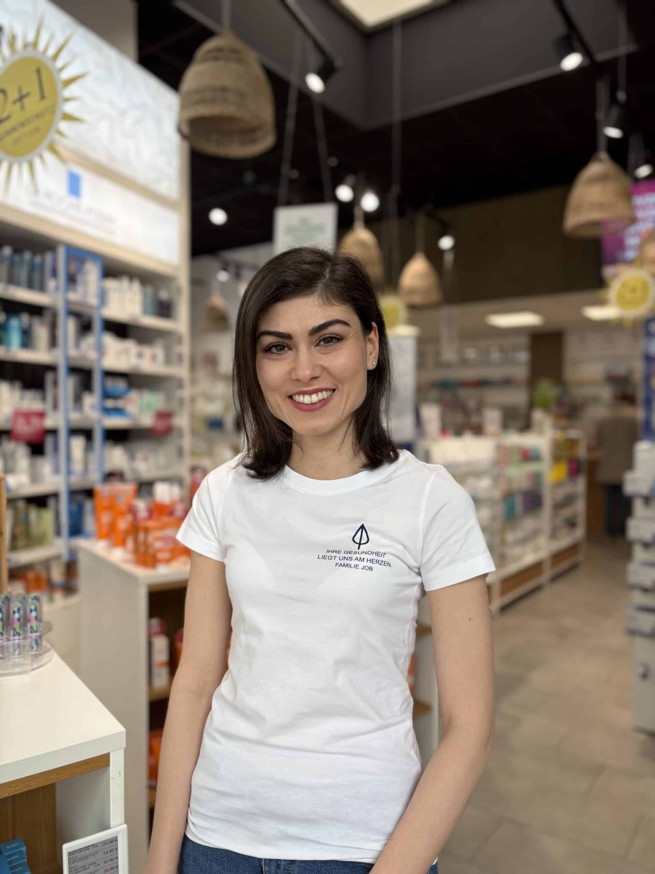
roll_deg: -0.3
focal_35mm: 26
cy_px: 437
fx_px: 656
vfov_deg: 67.3
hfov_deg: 53.1
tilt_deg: -0.8
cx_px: 328
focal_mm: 5.96
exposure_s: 1/171
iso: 50
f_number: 1.6
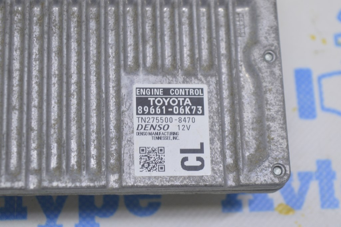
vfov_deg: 16.5
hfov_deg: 24.6
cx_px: 170
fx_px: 781
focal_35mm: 82
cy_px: 114
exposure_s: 1/20
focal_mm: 55
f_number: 5.6
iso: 400
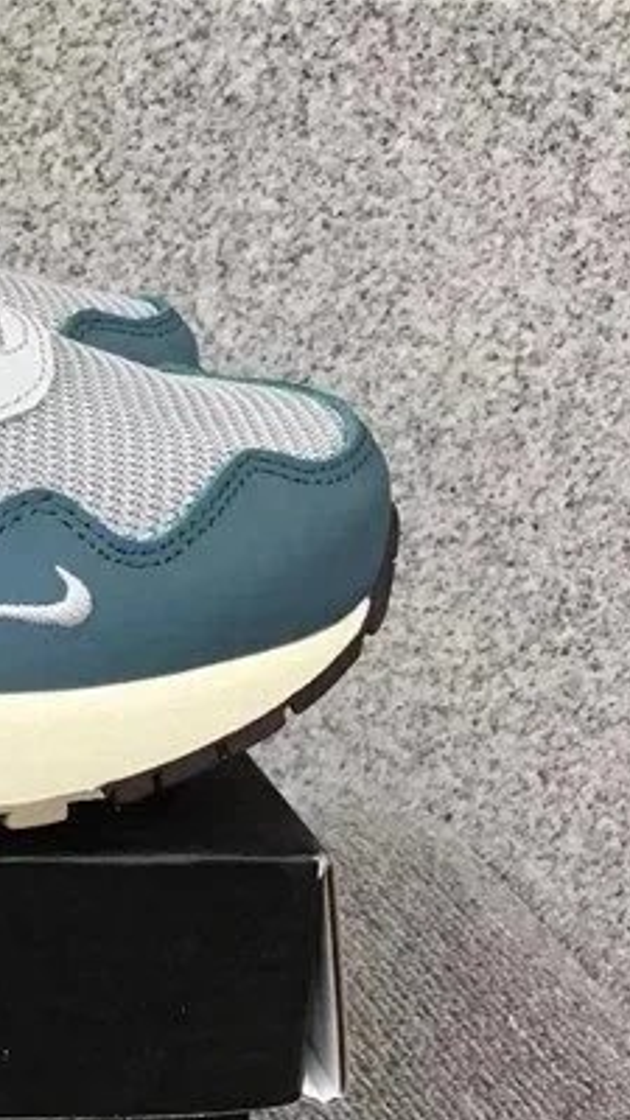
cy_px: 693
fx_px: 2257
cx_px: -498
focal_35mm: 76
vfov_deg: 27.8
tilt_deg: -18.7
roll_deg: -0.2
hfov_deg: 14.1
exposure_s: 1/100
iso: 40
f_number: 2.4
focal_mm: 3.3
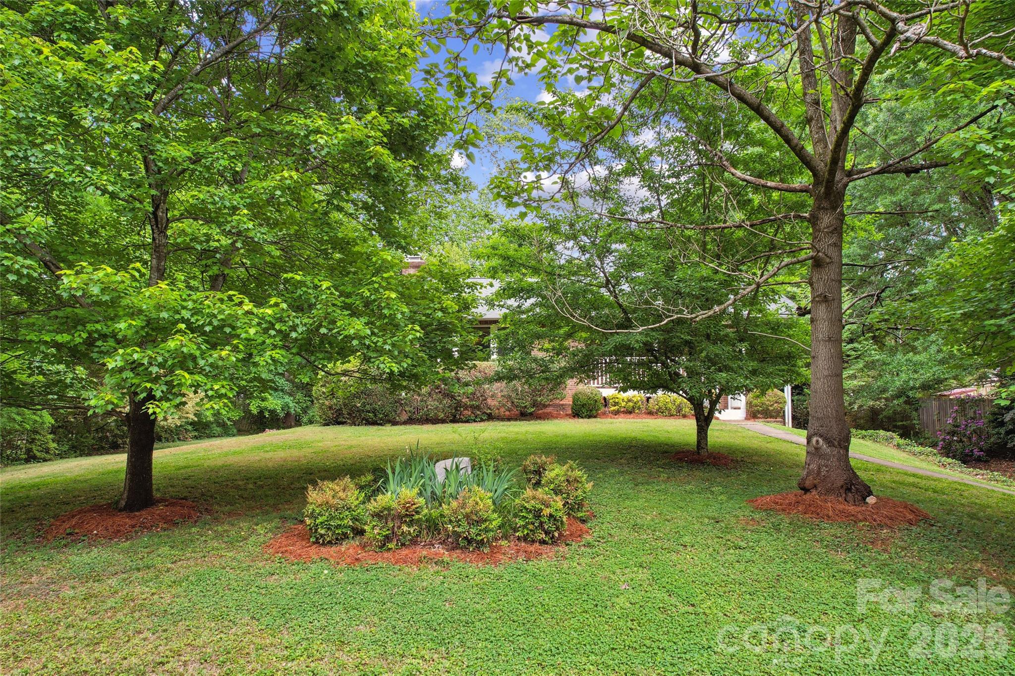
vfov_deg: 57.2
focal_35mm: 22
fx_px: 620
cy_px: 338
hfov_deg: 78.6
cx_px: 508
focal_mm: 8.4
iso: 100
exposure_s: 1/25
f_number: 2.8
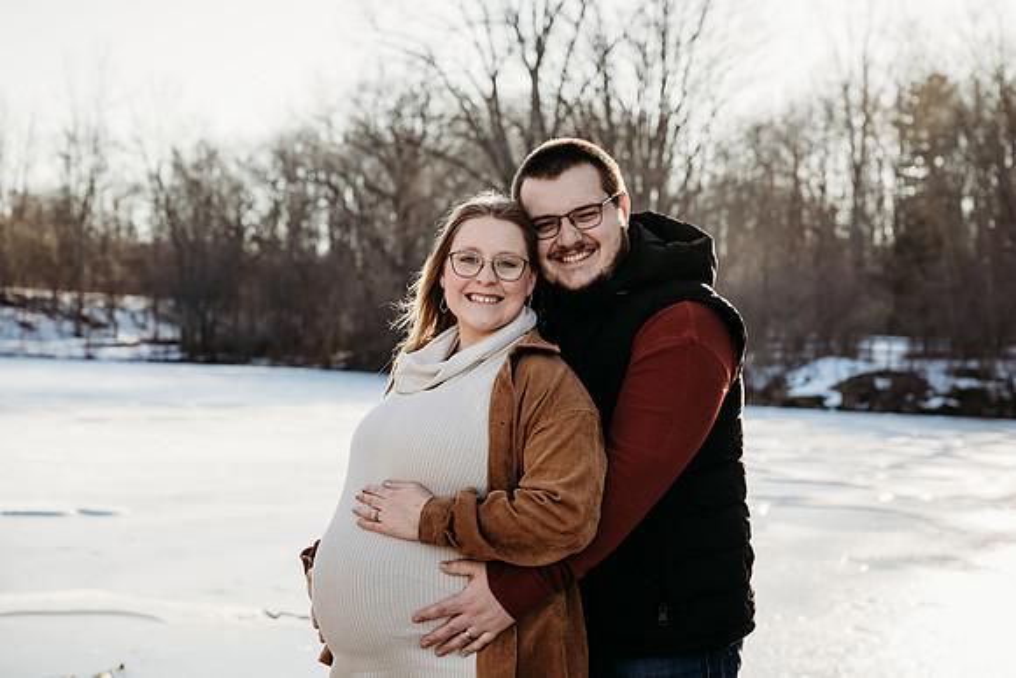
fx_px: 2037
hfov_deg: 28.0
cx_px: 508
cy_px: 339
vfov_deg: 18.9
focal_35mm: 72
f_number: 5.6
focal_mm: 70
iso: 320
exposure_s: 1/500
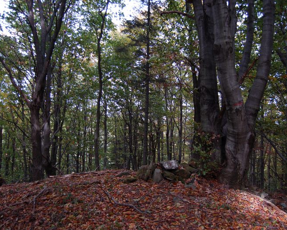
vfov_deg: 47.1
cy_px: 115
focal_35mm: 31
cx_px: 157
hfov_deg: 57.1
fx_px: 263
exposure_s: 1/100
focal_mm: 18
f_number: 3.5
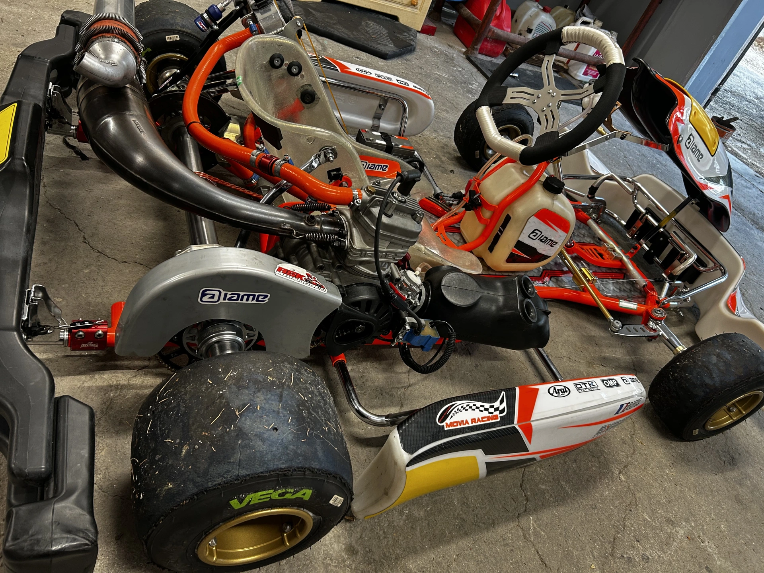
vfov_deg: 53.1
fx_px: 574
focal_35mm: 26
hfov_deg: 67.3
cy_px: 286
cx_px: 382
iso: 125
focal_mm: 5.7
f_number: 1.5
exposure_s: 1/100
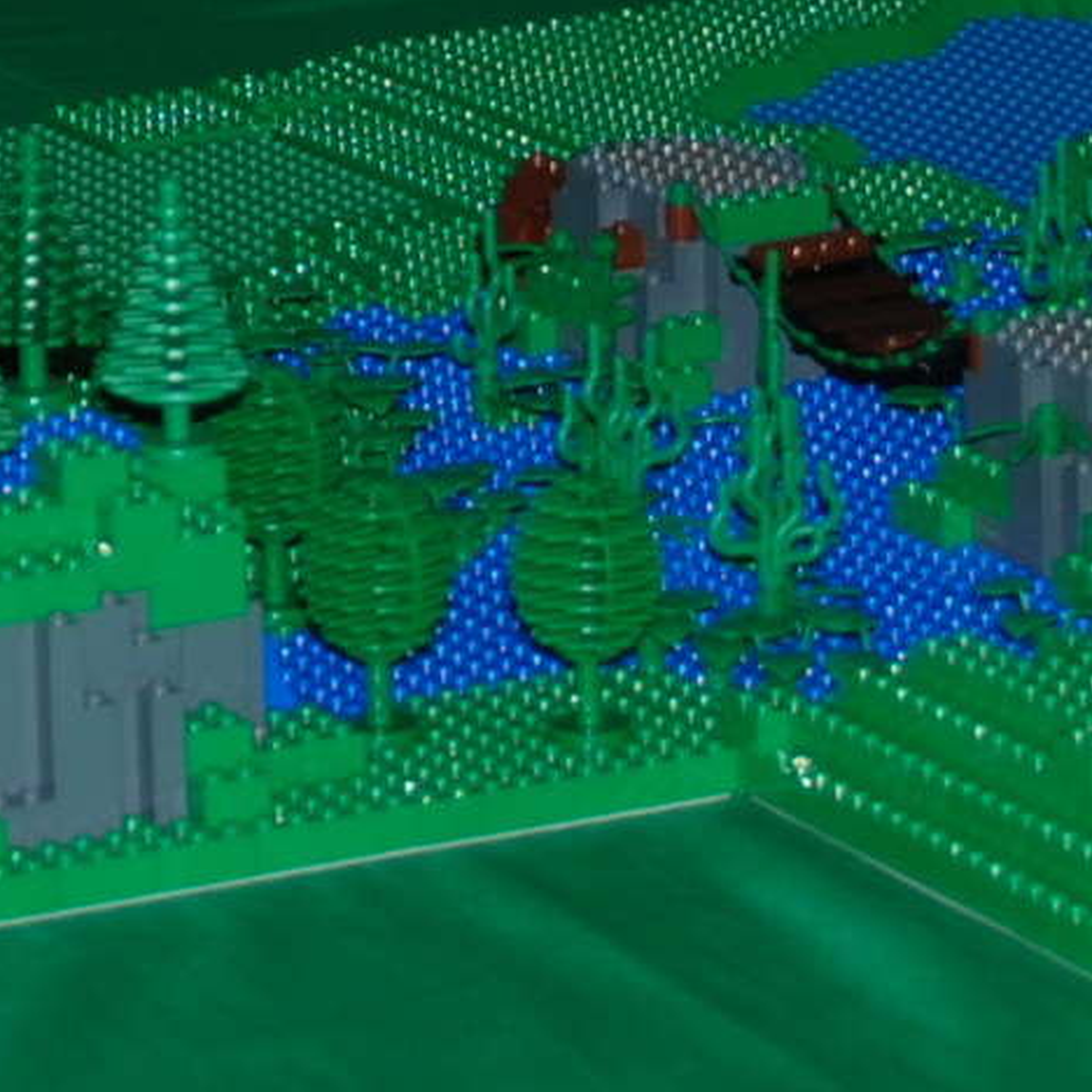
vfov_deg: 6.2
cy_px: -614
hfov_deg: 6.3
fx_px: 9873
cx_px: -492
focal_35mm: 277
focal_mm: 35
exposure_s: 1/60
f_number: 4.2
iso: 100
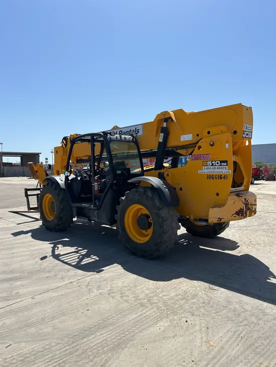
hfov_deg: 53.1
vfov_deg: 67.3
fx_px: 276
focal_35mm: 26
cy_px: 184
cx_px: 138
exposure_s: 1/5319
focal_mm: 5.7
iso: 50
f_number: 1.5
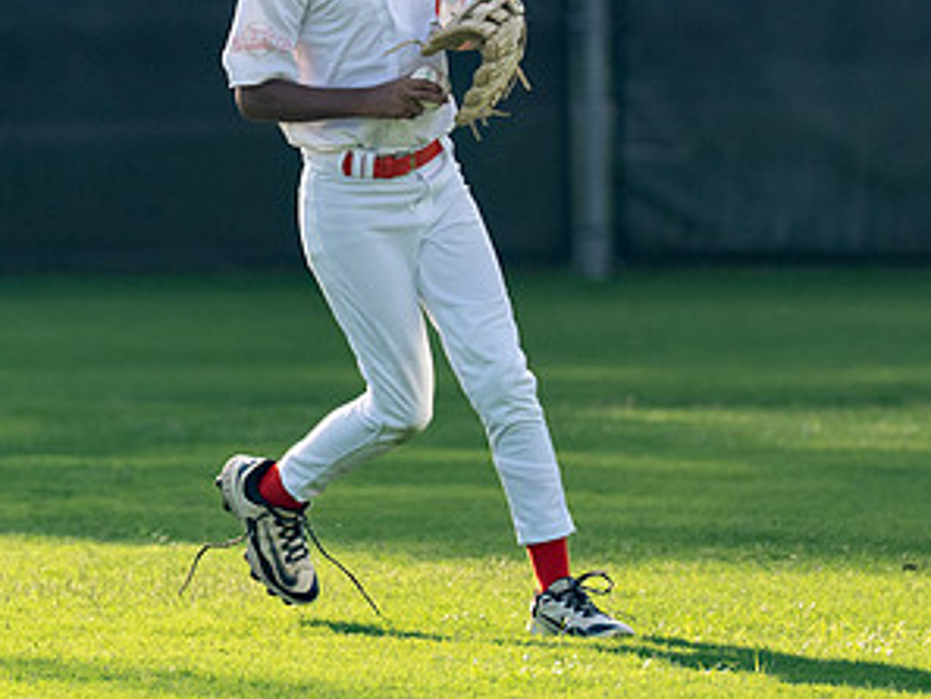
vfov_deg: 1.8
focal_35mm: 824
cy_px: 152
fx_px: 22171
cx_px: 249
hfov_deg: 2.4
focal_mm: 200
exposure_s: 1/2500
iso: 200
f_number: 2.8
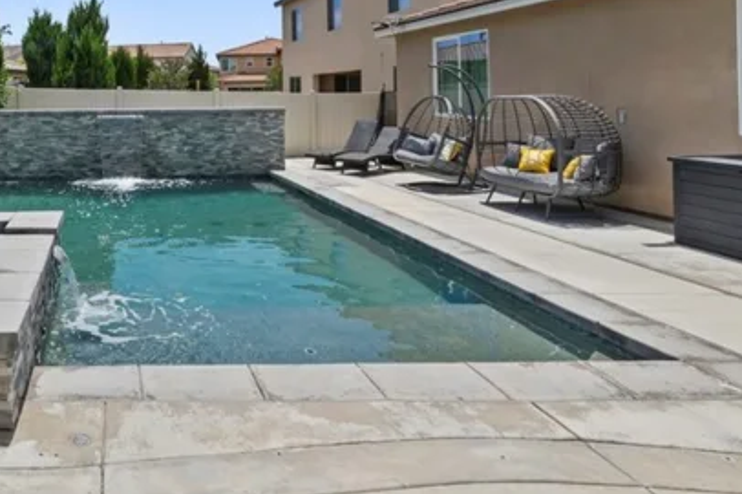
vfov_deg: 41.9
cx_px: 119
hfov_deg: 57.5
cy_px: 66
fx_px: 597
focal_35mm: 29
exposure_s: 1/100
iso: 125
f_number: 22
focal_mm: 14
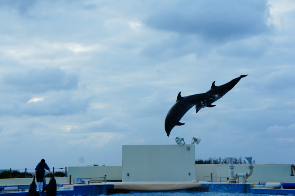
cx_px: 148
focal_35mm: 70
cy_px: 98
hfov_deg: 28.7
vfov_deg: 19.3
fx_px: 577
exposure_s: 1/160
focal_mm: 47
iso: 200
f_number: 7.1
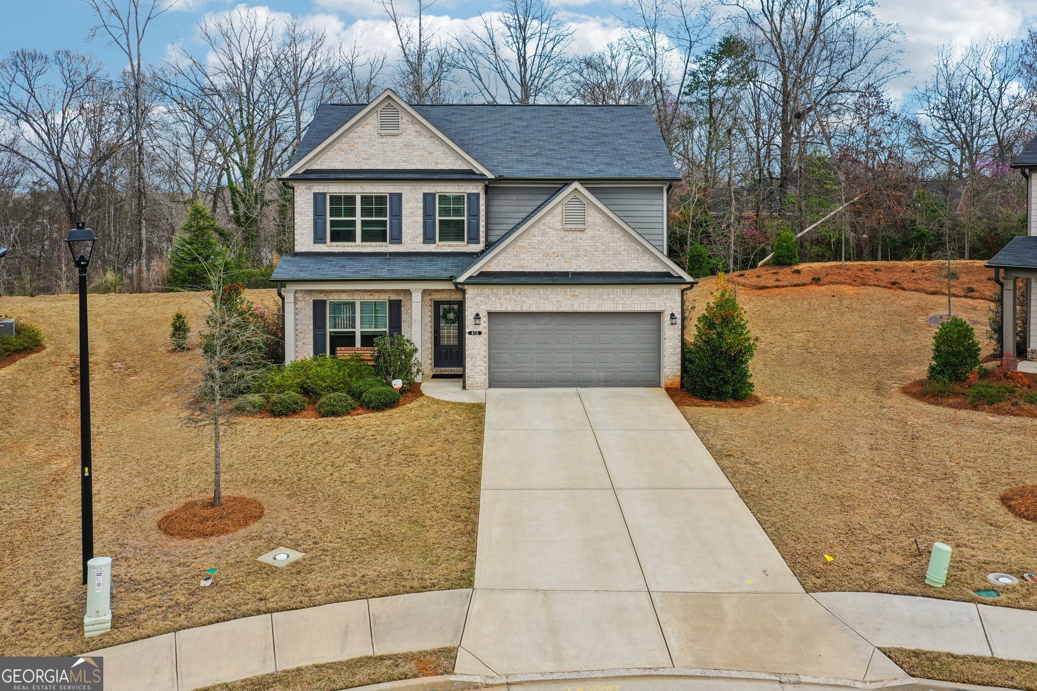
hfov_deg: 65.5
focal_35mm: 28
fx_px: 806
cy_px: 346
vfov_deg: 46.4
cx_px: 518
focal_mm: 10.3
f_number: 8
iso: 100
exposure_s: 1/120
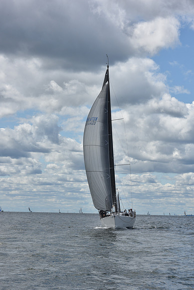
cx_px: 97
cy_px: 145
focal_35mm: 105
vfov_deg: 19.5
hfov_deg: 13.0
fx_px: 848
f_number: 11
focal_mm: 105
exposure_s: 1/800
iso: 250
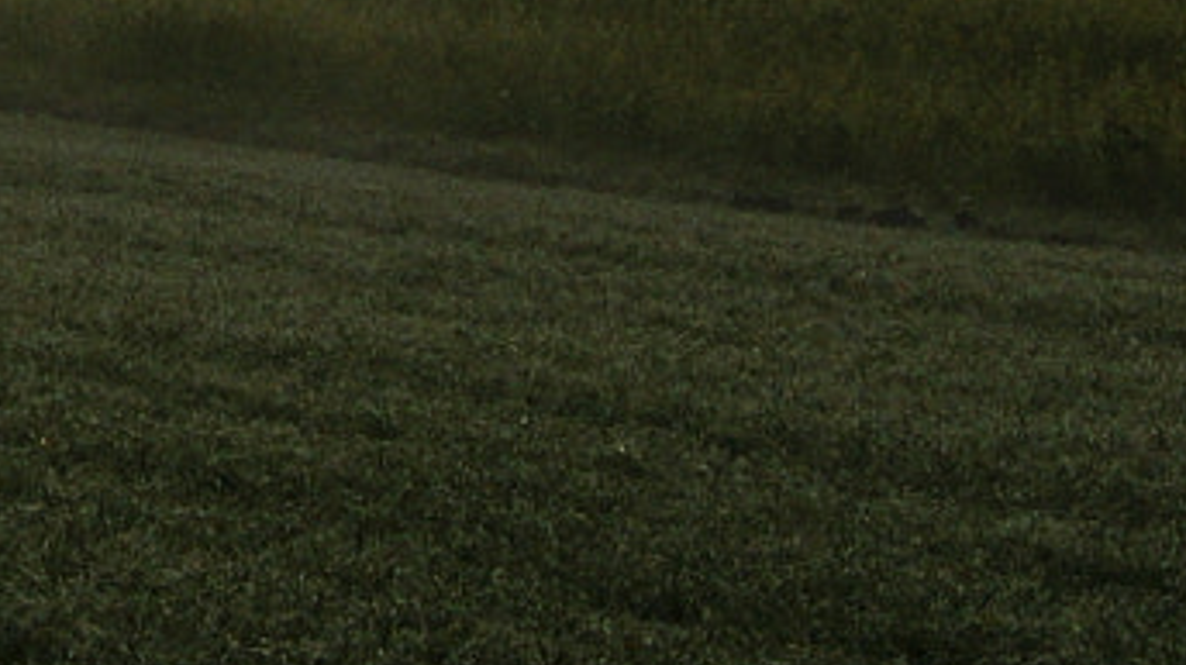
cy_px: -1235
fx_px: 13235
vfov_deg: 2.8
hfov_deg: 5.0
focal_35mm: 421
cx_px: -1472
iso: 200
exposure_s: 1/3200
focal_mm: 45
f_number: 14
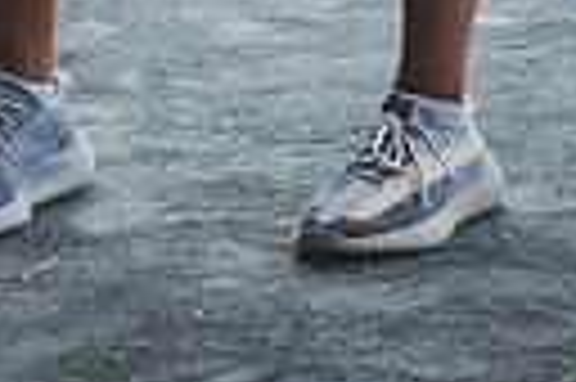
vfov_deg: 4.7
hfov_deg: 7.3
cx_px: 158
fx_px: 4490
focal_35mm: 281
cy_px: -620
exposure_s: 1/400
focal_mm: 80
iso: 200
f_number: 4.5
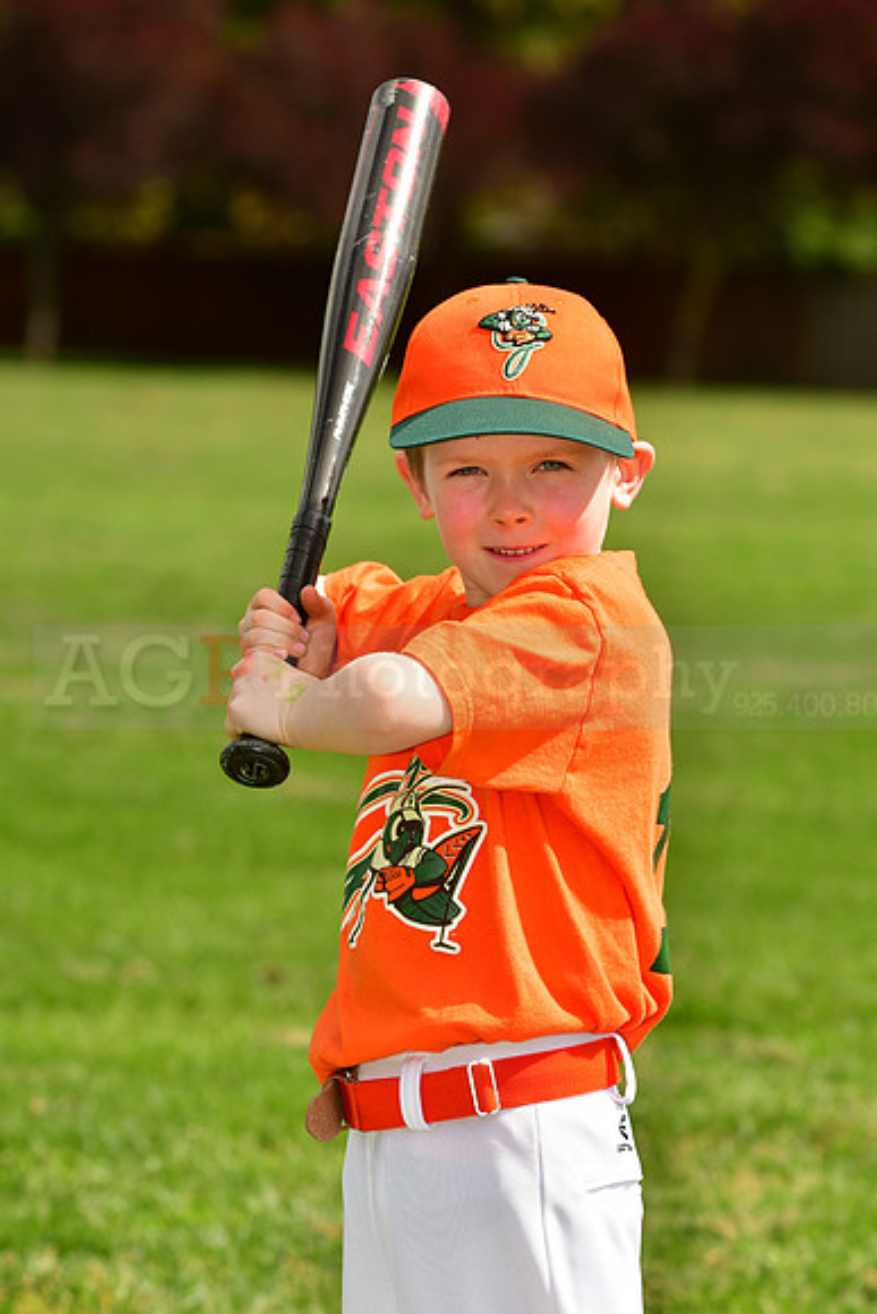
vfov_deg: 11.4
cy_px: 657
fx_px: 6573
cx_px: 438
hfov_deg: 7.6
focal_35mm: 180
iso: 200
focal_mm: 120
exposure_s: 1/1000
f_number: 5
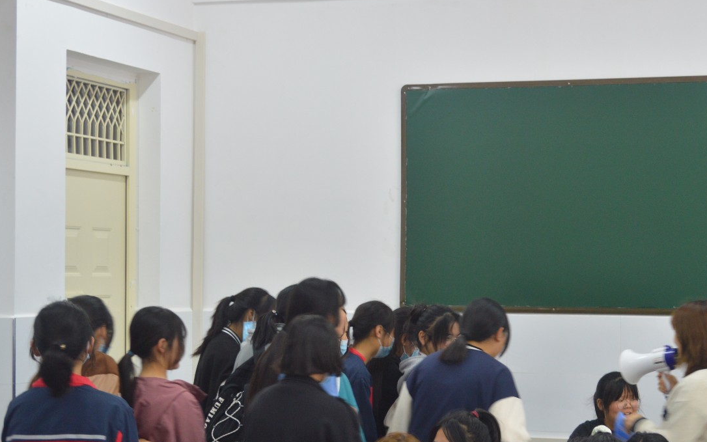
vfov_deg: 16.5
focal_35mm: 79
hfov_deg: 26.2
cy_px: 297
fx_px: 1518
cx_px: 424
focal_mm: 35
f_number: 5
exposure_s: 1/20
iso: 400
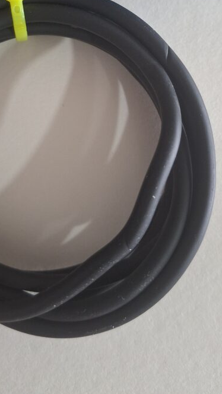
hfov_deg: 28.3
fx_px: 439
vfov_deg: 46.6
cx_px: 92
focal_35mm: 42
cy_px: 97
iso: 250
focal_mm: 4.69
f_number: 1.8
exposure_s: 1/33
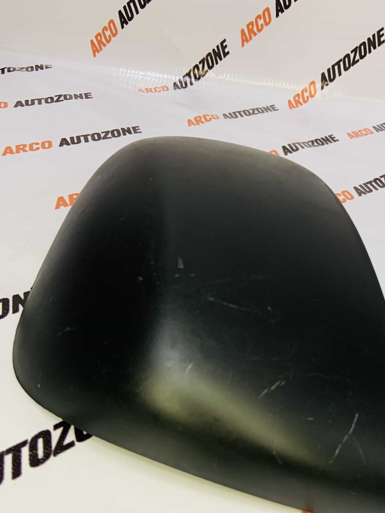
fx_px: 489
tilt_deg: -39.8
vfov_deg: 54.9
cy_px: 310
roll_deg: -10.5
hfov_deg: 42.7
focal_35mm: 33
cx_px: 236
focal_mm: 4.25
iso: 100
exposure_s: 1/50
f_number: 1.8
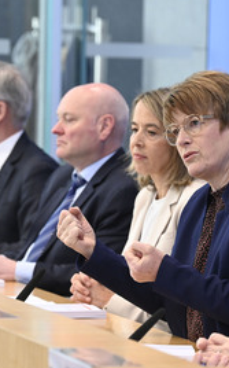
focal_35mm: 309
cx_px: 169
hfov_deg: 4.2
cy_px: 188
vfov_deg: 6.8
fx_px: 3092
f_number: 6.3
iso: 4000
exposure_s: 1/500
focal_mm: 180
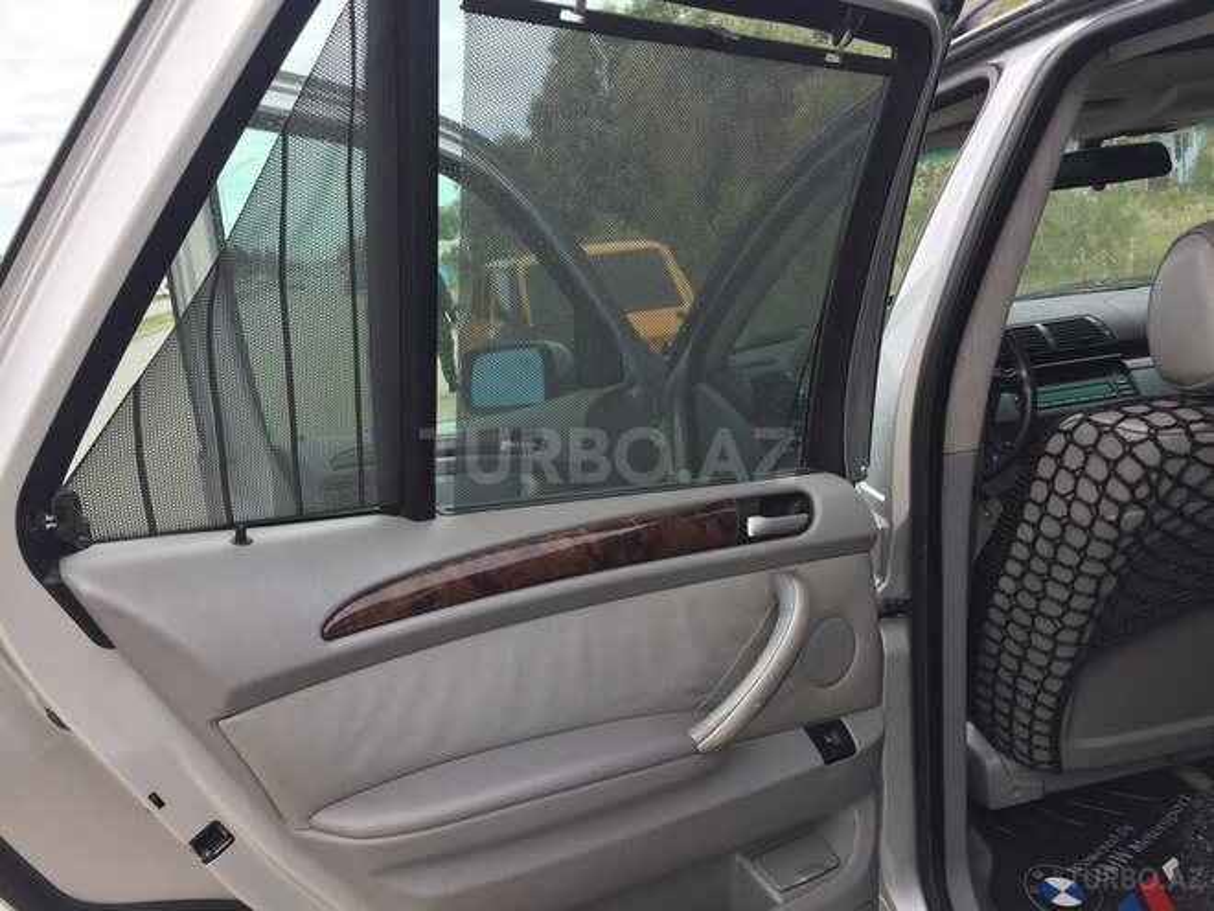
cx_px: 607
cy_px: 456
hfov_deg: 61.7
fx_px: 1017
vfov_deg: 48.2
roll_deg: +7.3
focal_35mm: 29
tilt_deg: -11.8
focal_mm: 4.15
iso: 32
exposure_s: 1/284
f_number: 2.2
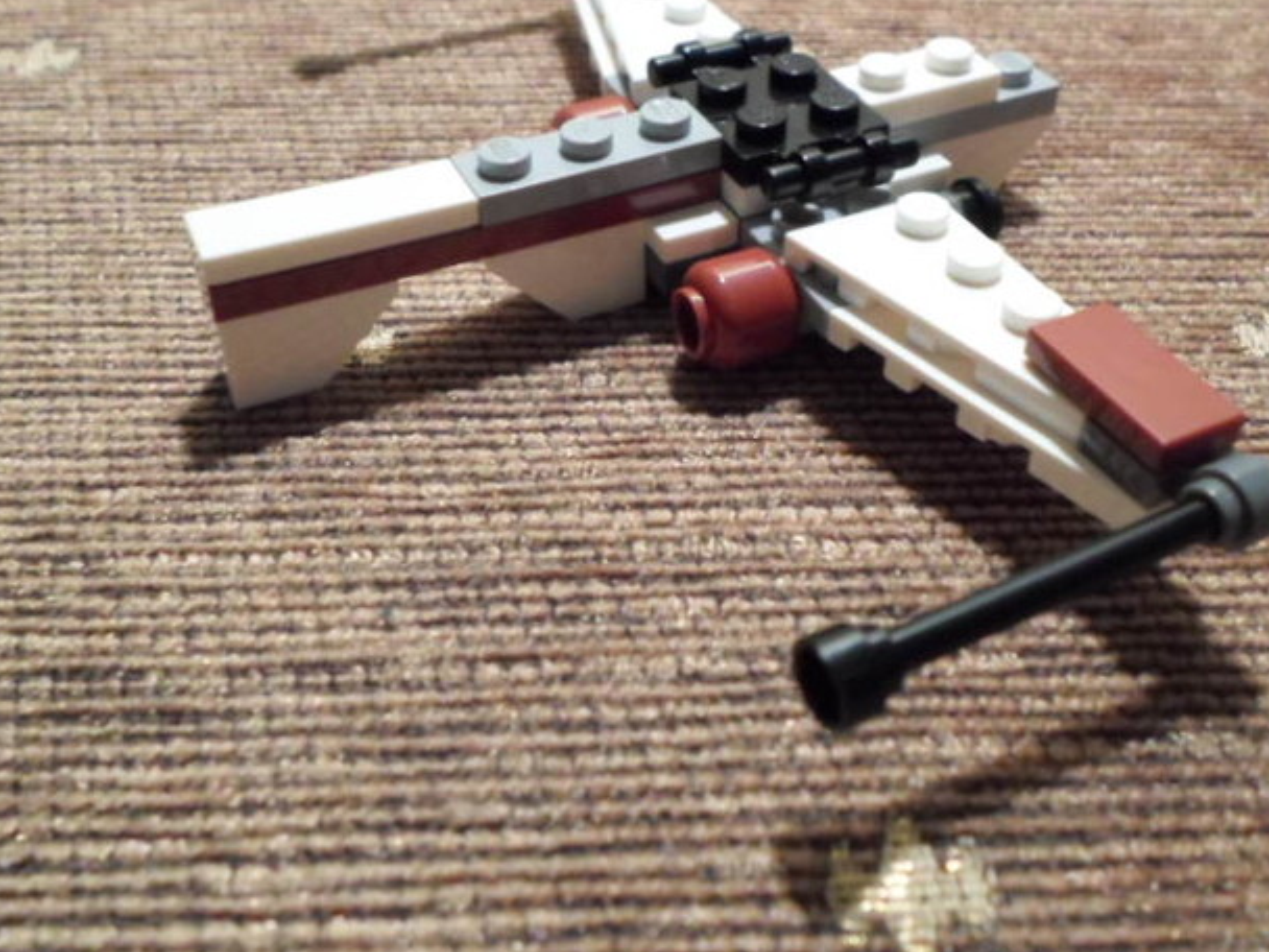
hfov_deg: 50.1
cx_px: 695
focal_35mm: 37
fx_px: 1356
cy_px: 416
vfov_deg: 38.6
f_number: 2.5
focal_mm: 4.5
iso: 400
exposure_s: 1/20
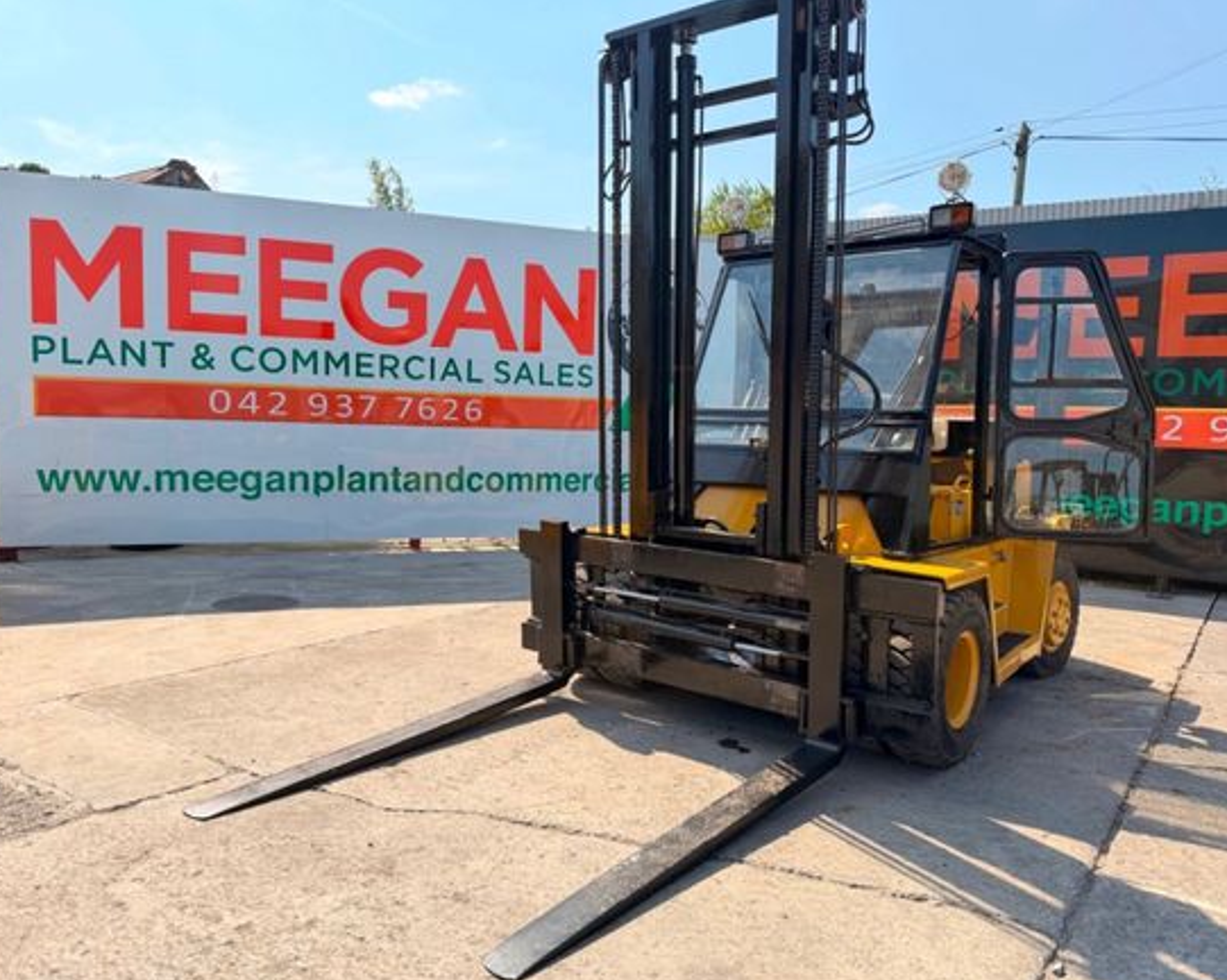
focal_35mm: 26
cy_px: 504
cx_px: 574
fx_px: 943
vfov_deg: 54.9
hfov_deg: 66.0
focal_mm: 6.76
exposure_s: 1/1618
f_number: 1.78
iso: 100
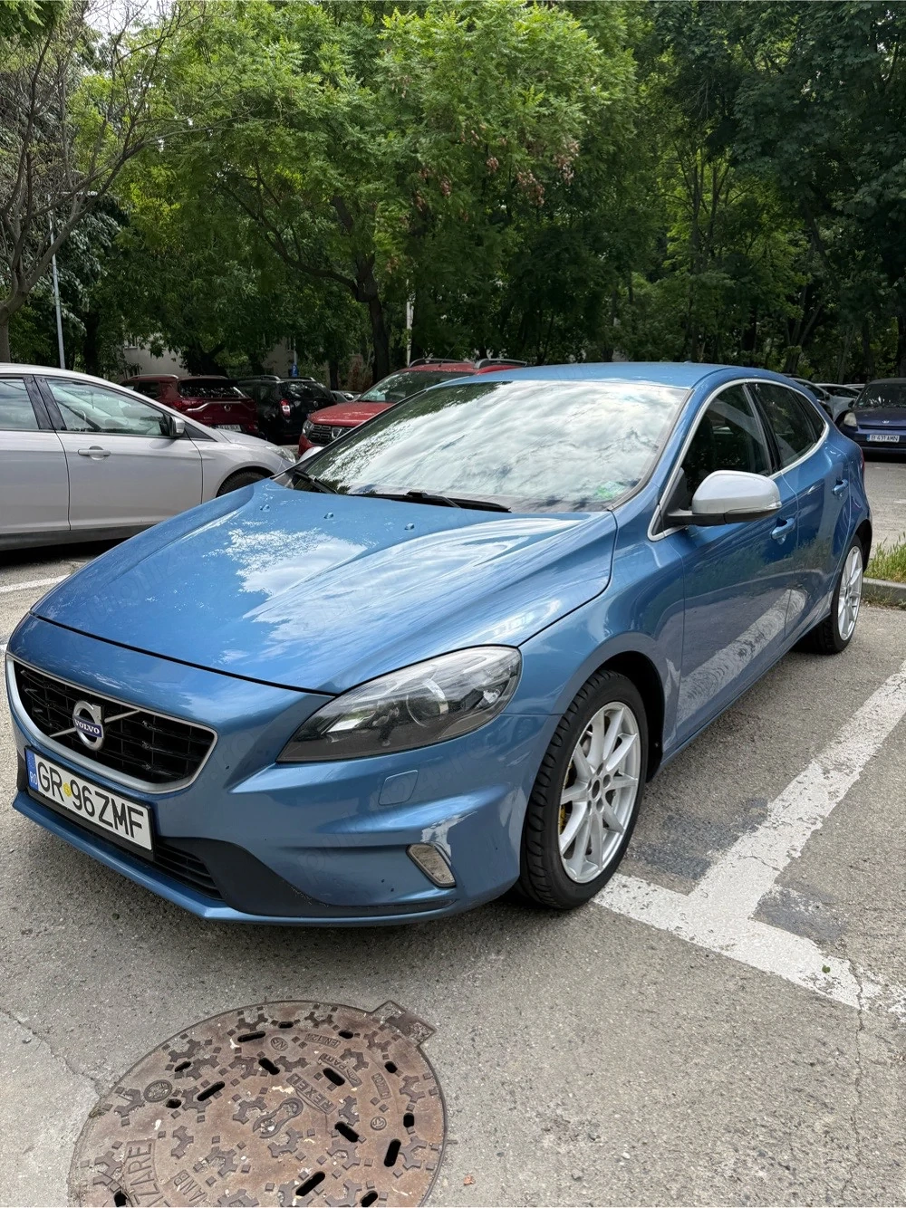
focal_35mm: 24
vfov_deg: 71.6
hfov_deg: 56.8
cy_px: 604
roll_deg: +0.0
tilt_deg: -12.1
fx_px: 838
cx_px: 453
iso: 80
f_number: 1.78
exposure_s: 1/1901
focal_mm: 6.76
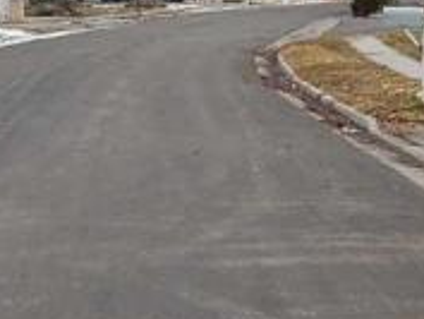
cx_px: 89
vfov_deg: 14.7
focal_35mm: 101
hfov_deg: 19.3
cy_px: 120
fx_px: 1238
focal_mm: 5.1
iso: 125
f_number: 3.2
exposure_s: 1/400
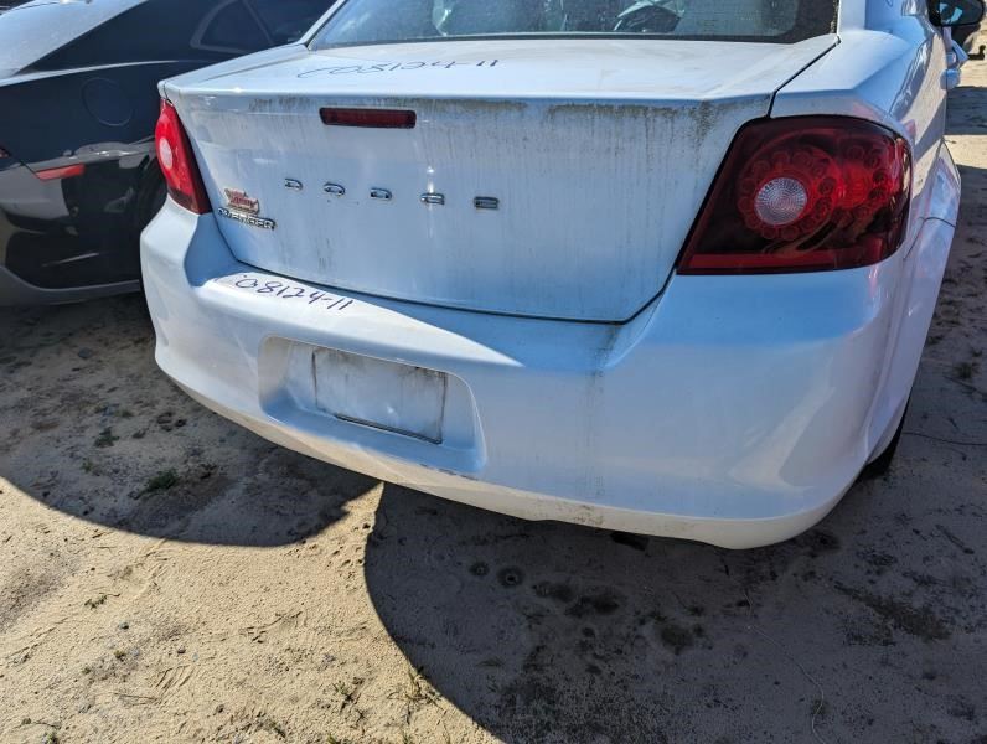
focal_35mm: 24
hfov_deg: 71.5
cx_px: 494
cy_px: 372
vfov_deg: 57.0
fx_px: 686
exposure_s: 1/1484
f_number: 1.68
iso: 21
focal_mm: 6.9
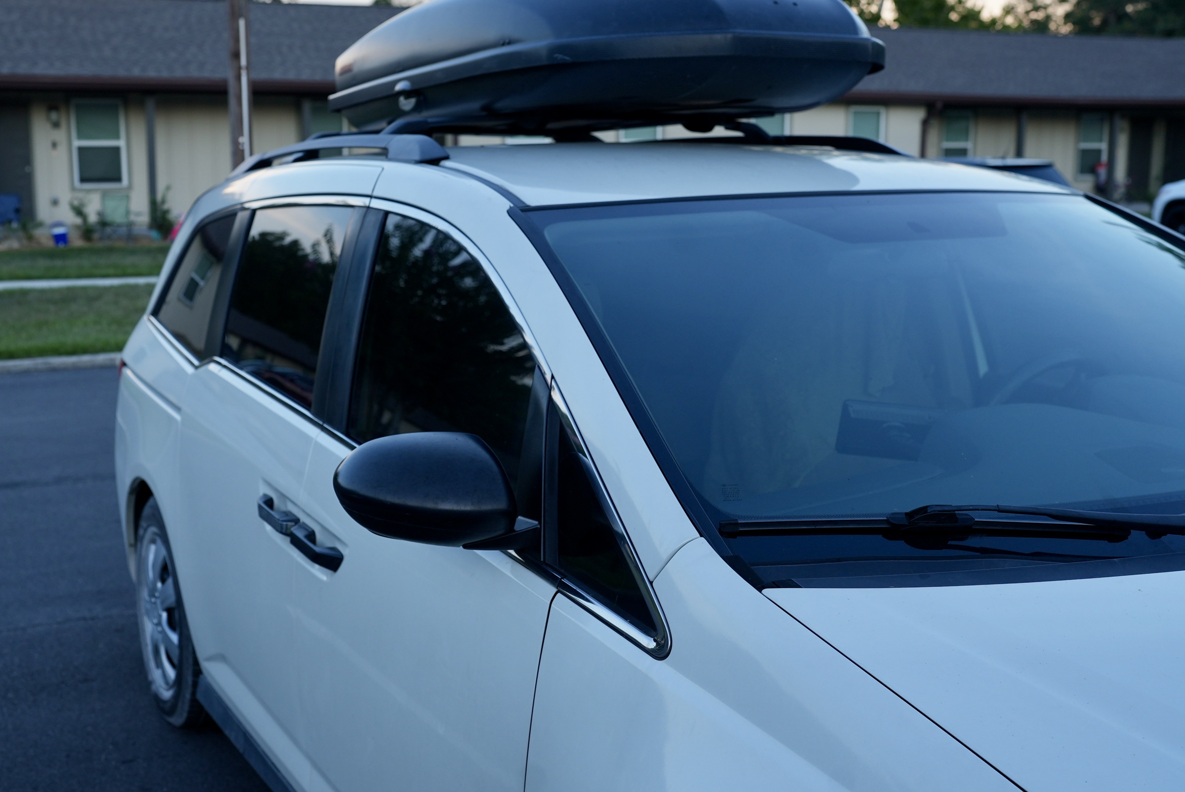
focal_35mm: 43
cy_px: 400
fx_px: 1416
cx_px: 510
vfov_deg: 31.2
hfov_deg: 45.3
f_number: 4
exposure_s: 1/160
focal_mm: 35
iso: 250
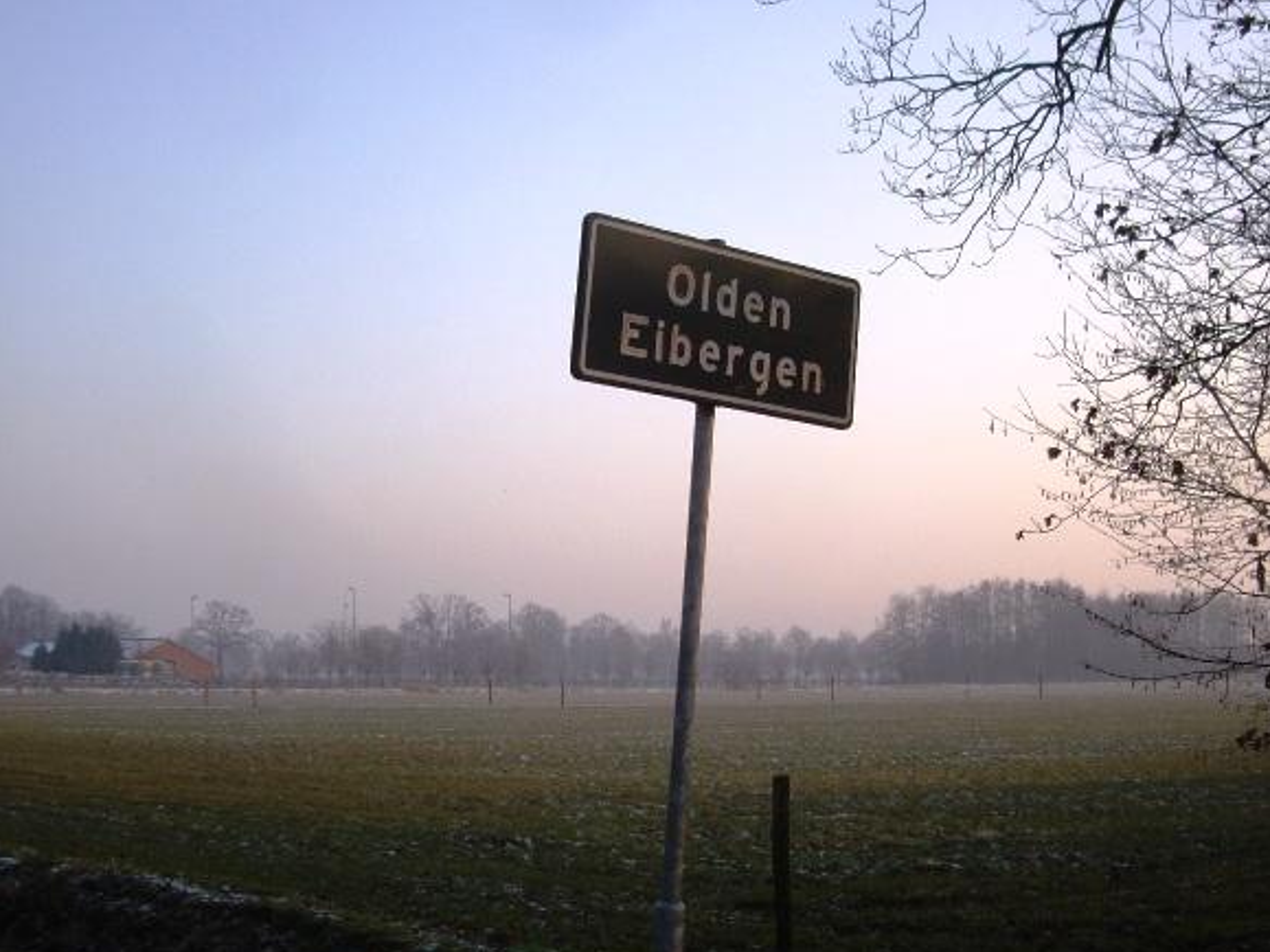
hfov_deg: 44.8
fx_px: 1541
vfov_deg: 34.3
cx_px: 682
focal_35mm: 42
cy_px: 524
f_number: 2.8
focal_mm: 7.9
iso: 64
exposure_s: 1/320
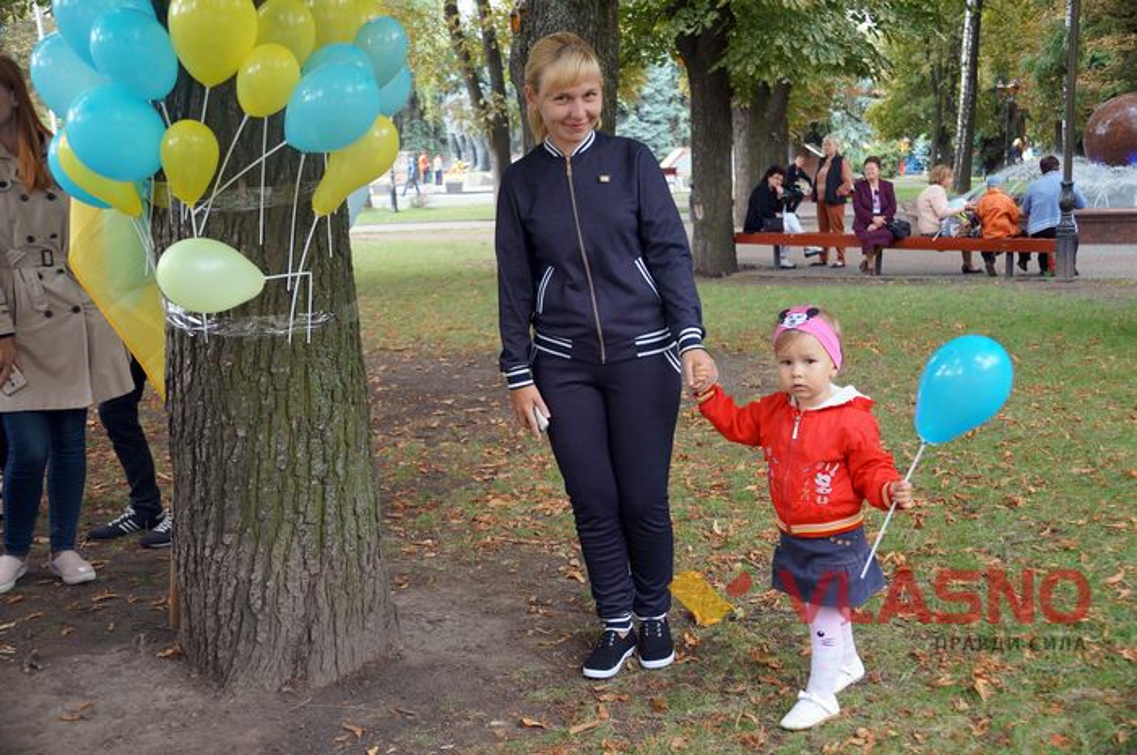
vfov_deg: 31.8
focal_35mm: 42
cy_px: 378
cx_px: 568
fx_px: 1325
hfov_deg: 46.4
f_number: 4
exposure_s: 1/160
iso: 200
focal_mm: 28
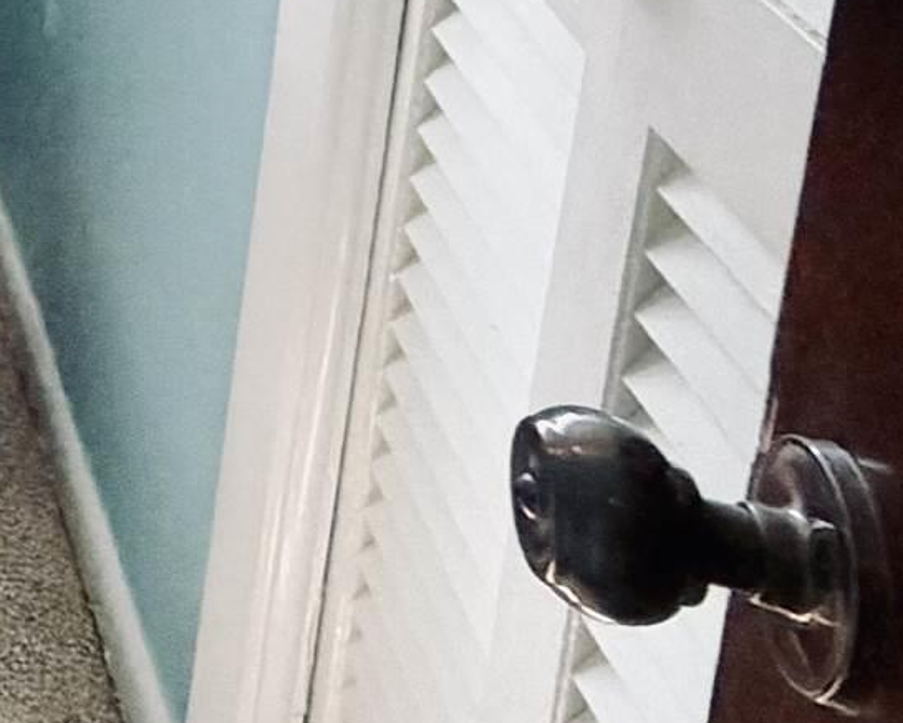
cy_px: -687
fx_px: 2058
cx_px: -1606
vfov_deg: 16.0
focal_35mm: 77
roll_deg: +2.5
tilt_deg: -8.9
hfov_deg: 12.7
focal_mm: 2.22
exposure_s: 1/120
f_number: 2.2
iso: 250
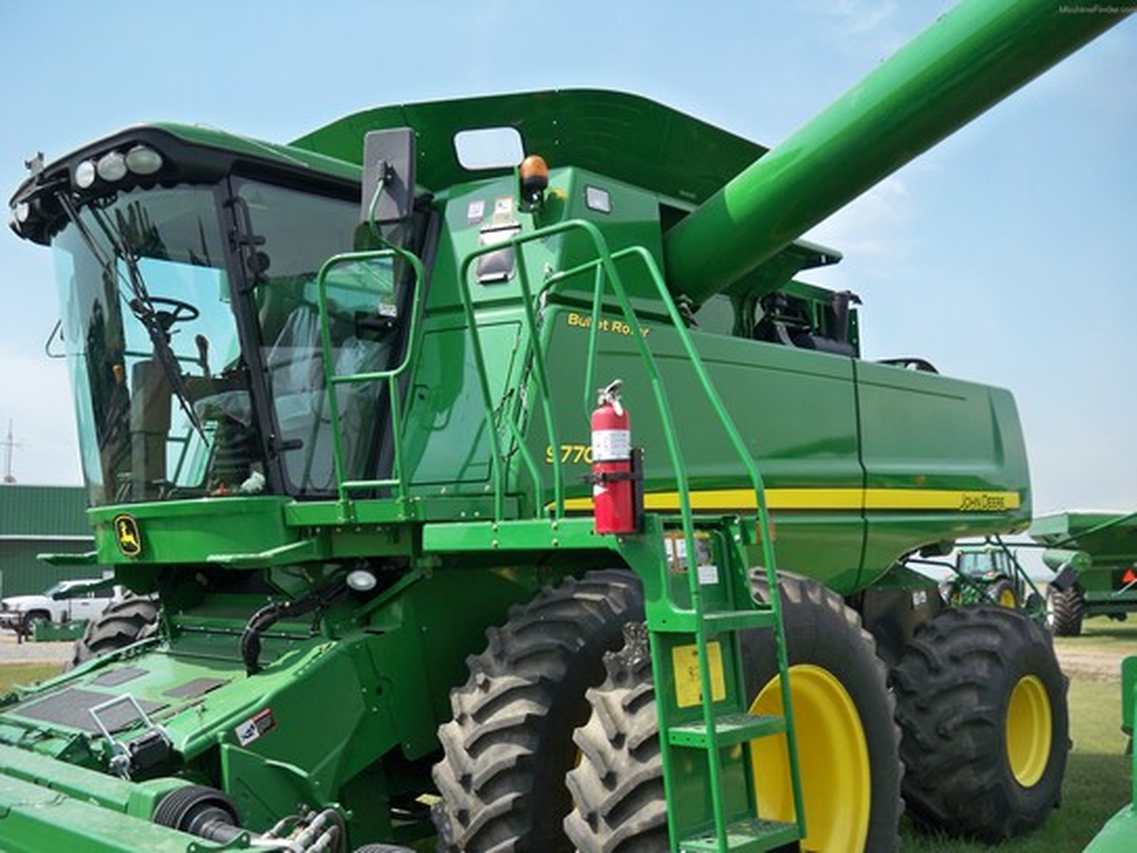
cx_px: 568
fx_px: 1150
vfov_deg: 40.7
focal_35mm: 35
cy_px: 426
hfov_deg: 52.6
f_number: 3.1
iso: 100
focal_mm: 6.3
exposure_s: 1/640
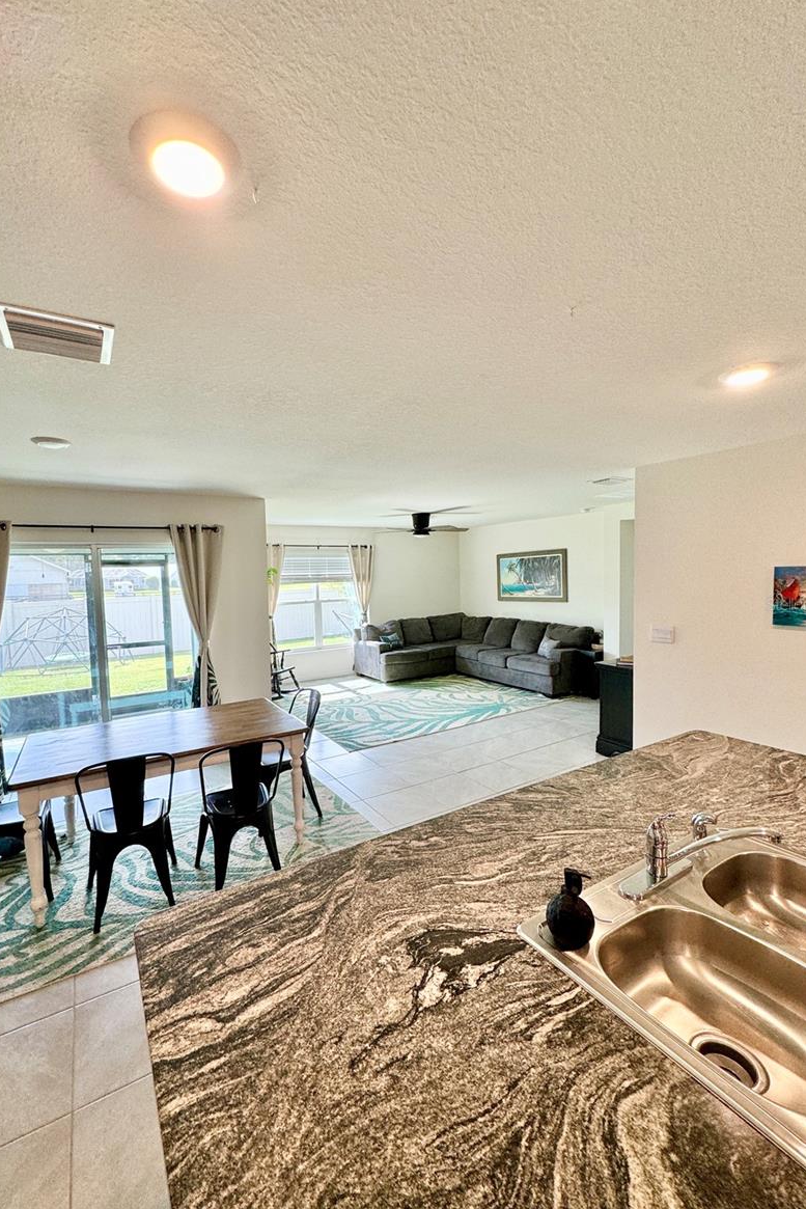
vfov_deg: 100.4
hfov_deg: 77.2
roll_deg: +1.6
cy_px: 604
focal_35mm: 15
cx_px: 373
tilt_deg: -2.9
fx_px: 504
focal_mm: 2.22
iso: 100
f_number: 2.2
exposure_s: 1/120
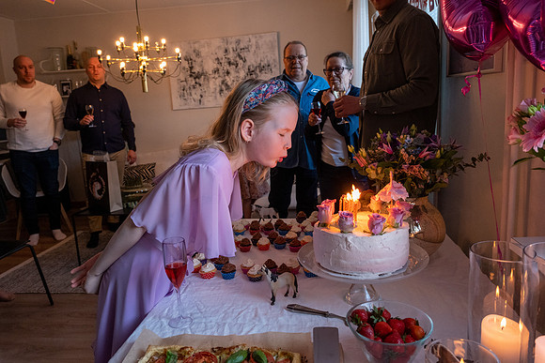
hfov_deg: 67.4
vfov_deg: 48.0
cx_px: 272
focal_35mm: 27
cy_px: 182
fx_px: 409
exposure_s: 1/125
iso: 1600
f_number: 4
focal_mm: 17.7
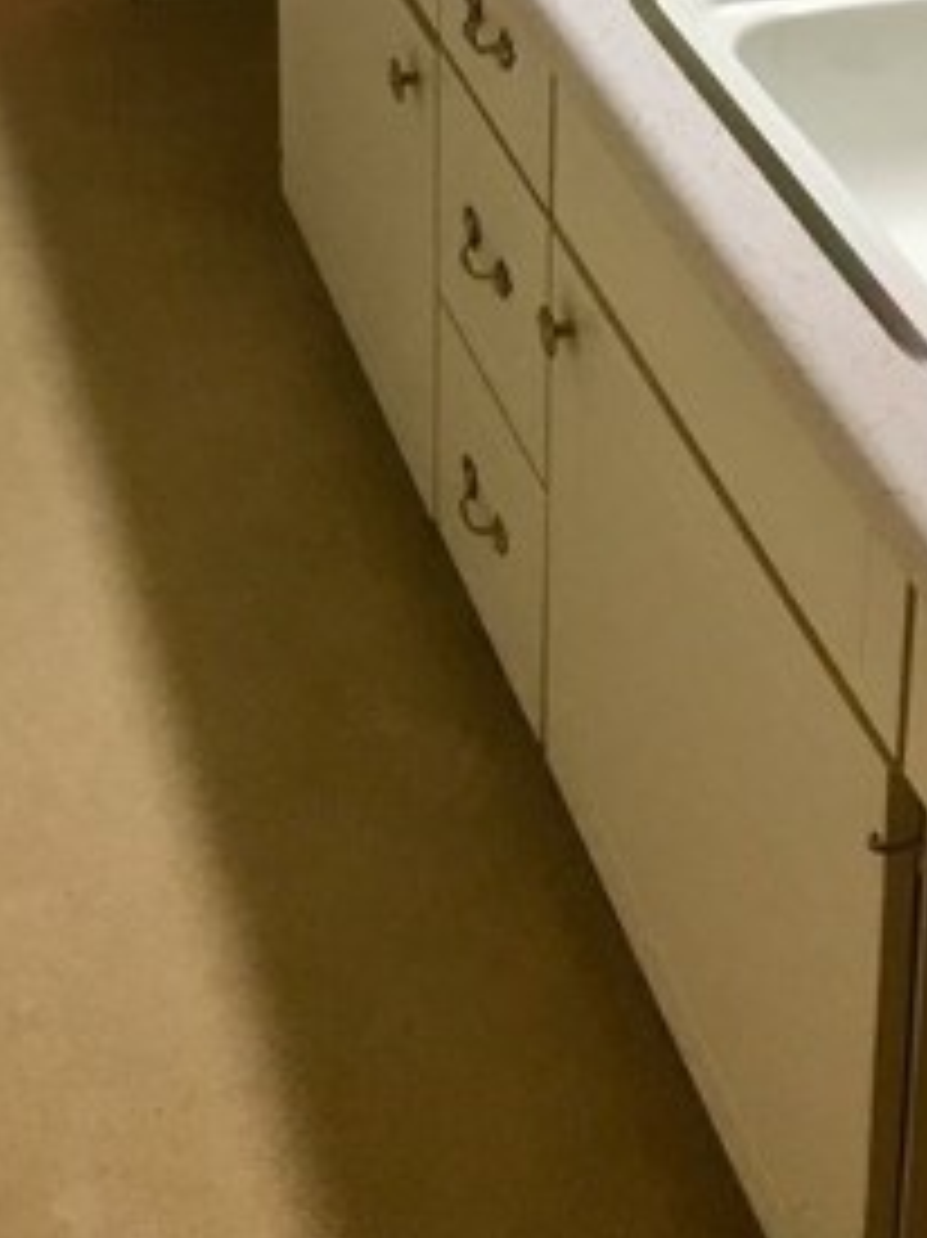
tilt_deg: -20.9
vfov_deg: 22.2
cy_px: -261
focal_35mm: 81
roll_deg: -0.2
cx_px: 310
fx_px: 2894
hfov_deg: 18.1
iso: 80
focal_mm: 4.15
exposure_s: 1/30
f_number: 2.2
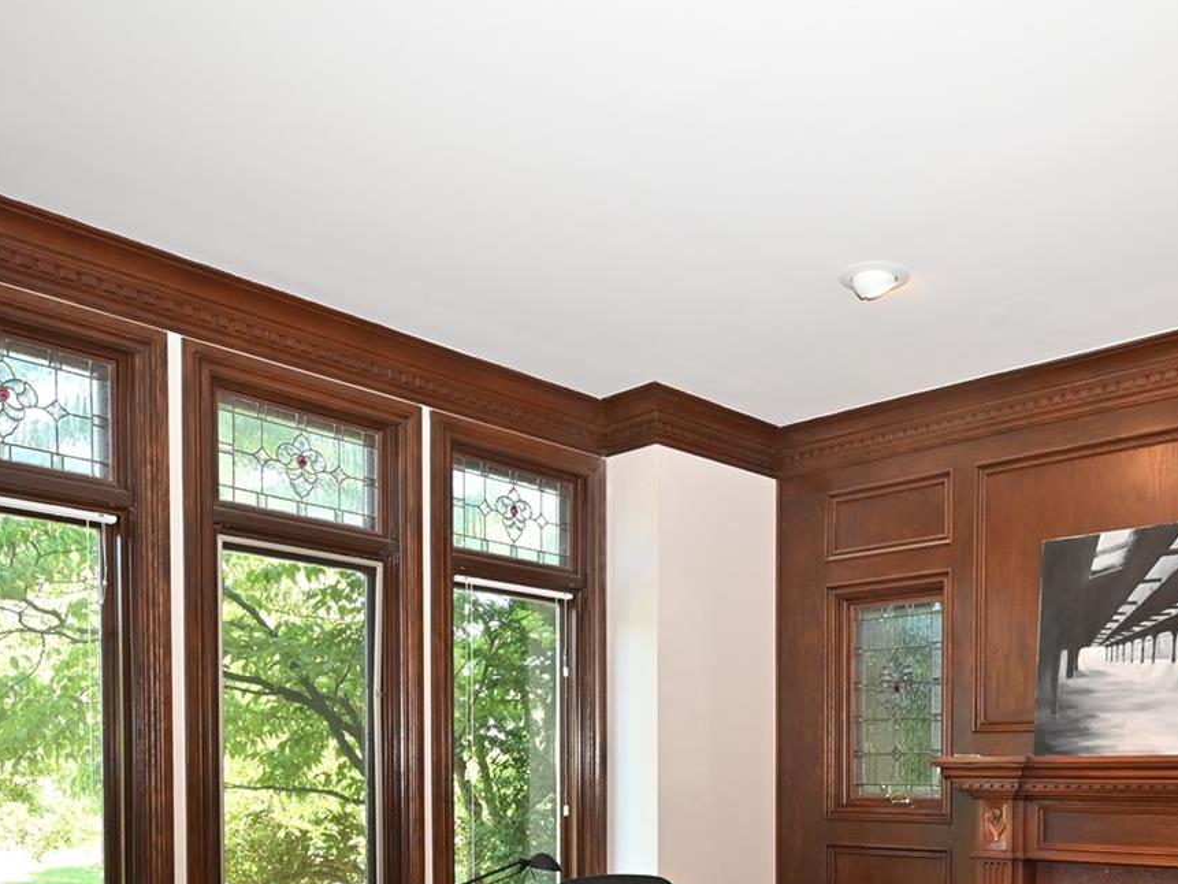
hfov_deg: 55.4
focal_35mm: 32
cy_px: 866
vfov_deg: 39.4
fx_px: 1089
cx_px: 804
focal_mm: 14
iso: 800
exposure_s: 1/60
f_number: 7.1
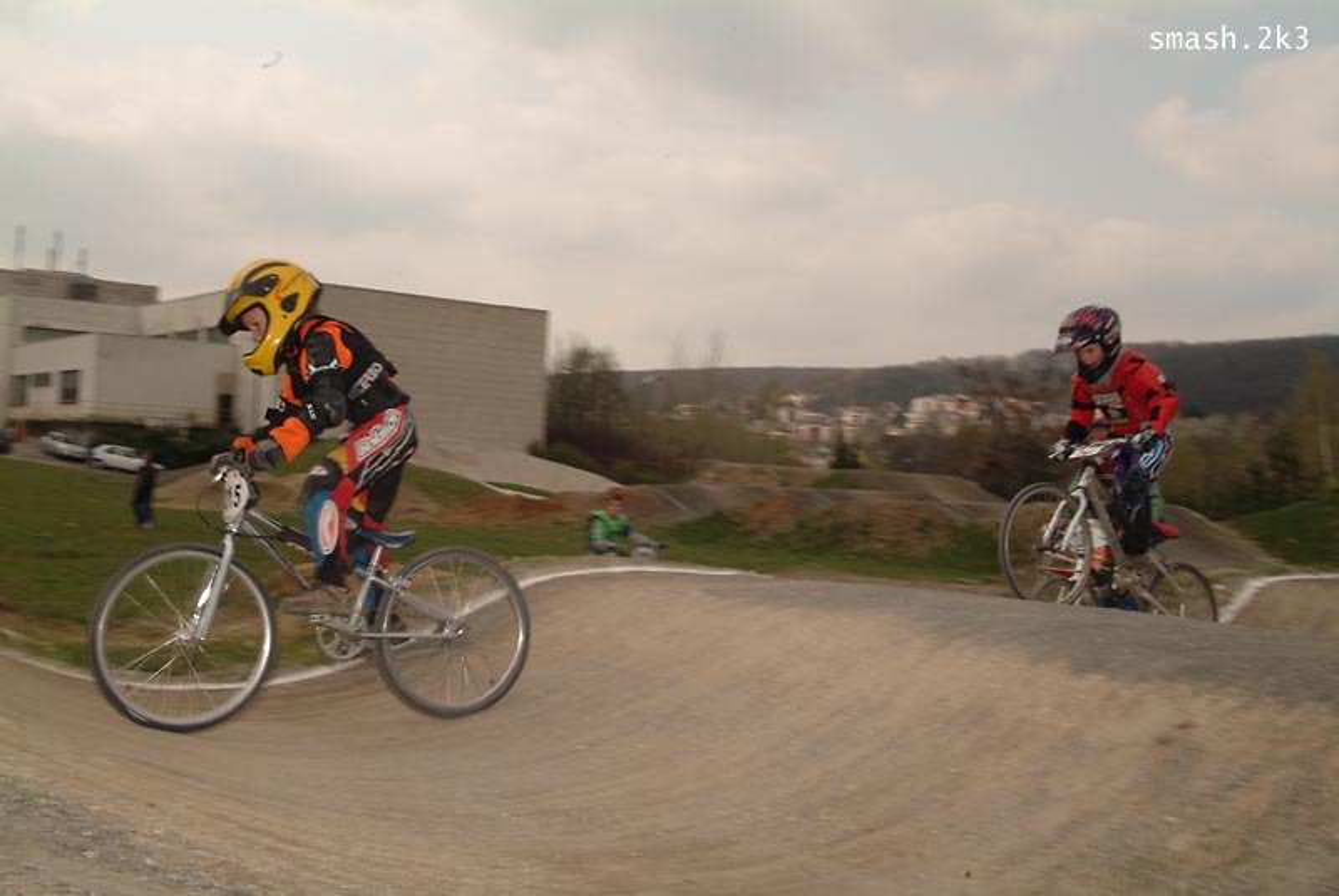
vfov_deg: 35.6
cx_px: 670
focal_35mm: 38
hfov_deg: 51.2
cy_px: 448
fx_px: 1396
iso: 100
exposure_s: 1/125
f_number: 11
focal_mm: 25
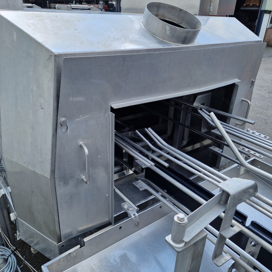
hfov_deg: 57.3
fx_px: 249
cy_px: 140
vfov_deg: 57.3
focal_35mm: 28
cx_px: 135
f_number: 1.8
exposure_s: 1/728
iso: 50
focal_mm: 5.4
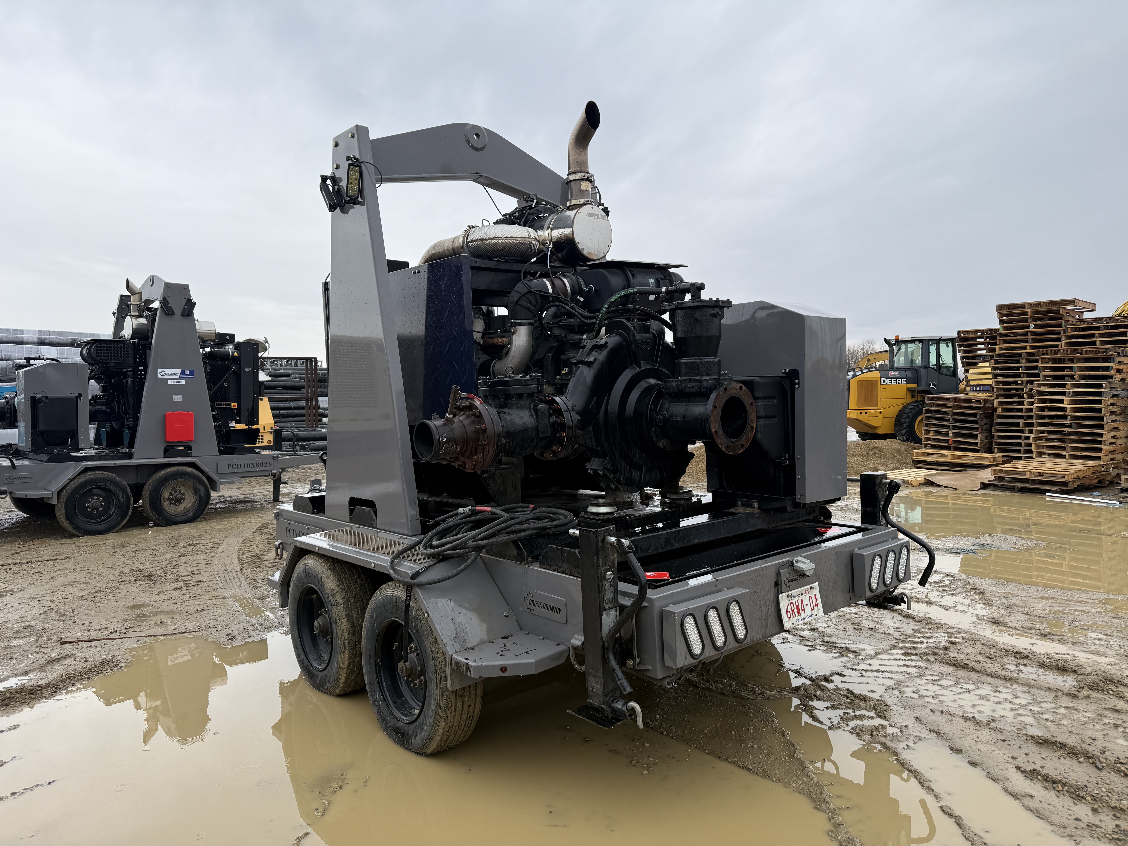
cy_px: 423
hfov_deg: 71.6
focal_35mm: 24
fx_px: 782
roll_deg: -0.9
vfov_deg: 56.8
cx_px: 564
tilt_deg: -1.6
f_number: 1.78
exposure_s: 1/1250
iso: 80
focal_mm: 6.76
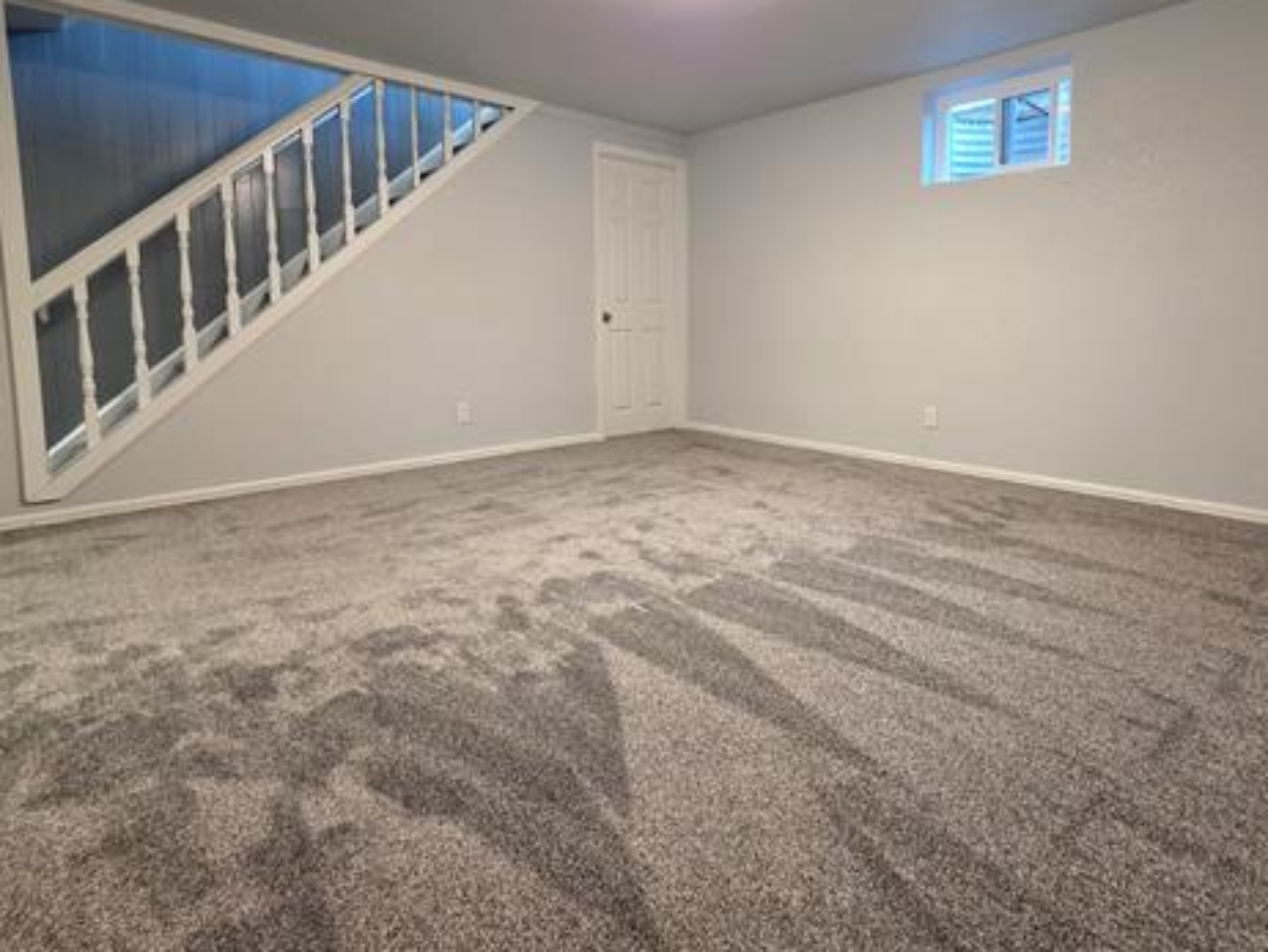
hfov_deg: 86.6
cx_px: 763
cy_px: 384
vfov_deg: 71.0
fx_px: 660
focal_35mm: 18
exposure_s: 1/60
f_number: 1.9
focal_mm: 2.2
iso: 320
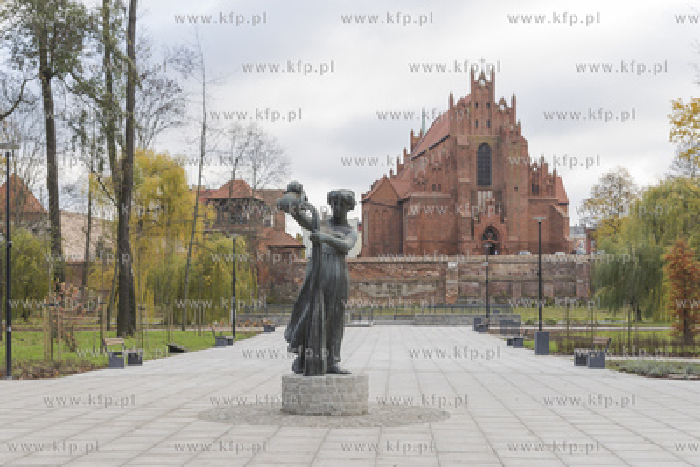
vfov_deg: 26.0
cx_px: 350
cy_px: 234
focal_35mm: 52
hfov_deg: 38.2
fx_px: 1011
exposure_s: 1/500
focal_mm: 52
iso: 400
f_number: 4.5
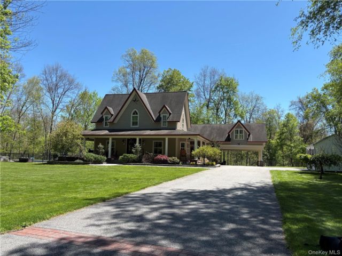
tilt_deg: +6.2
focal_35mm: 26
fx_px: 257
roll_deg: -2.2
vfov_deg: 53.1
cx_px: 171
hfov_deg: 67.3
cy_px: 128
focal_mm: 5.96
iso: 50
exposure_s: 1/2075
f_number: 1.6
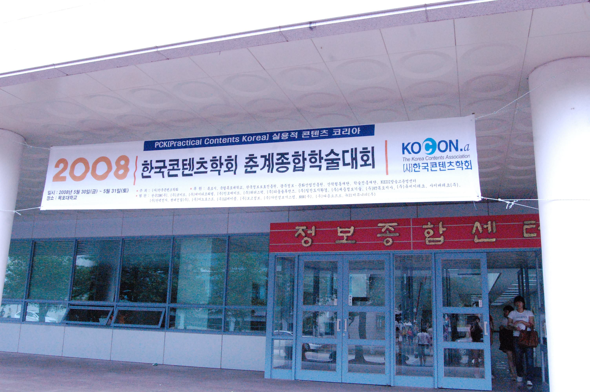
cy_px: 196
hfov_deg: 62.0
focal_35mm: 30
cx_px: 295
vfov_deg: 43.5
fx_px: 491
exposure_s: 1/400
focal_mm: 20
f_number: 10
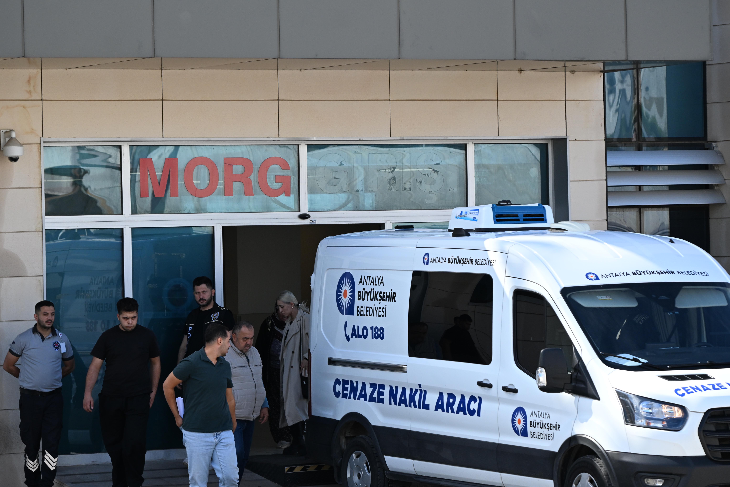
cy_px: 244
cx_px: 365
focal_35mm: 154
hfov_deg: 13.3
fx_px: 3133
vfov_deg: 8.9
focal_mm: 103
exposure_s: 1/2000
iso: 560
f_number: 4
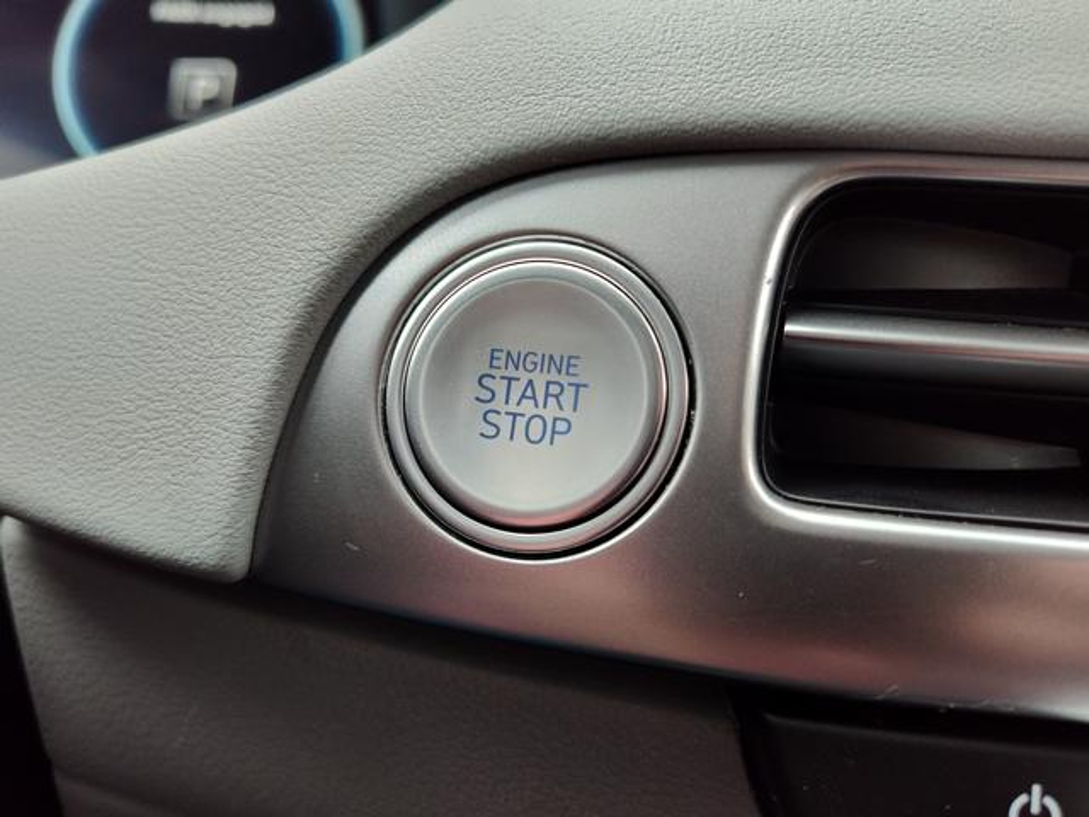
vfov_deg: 58.9
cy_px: 408
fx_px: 724
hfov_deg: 73.9
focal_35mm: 23
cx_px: 544
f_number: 1.88
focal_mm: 5.56
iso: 334
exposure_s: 1/60
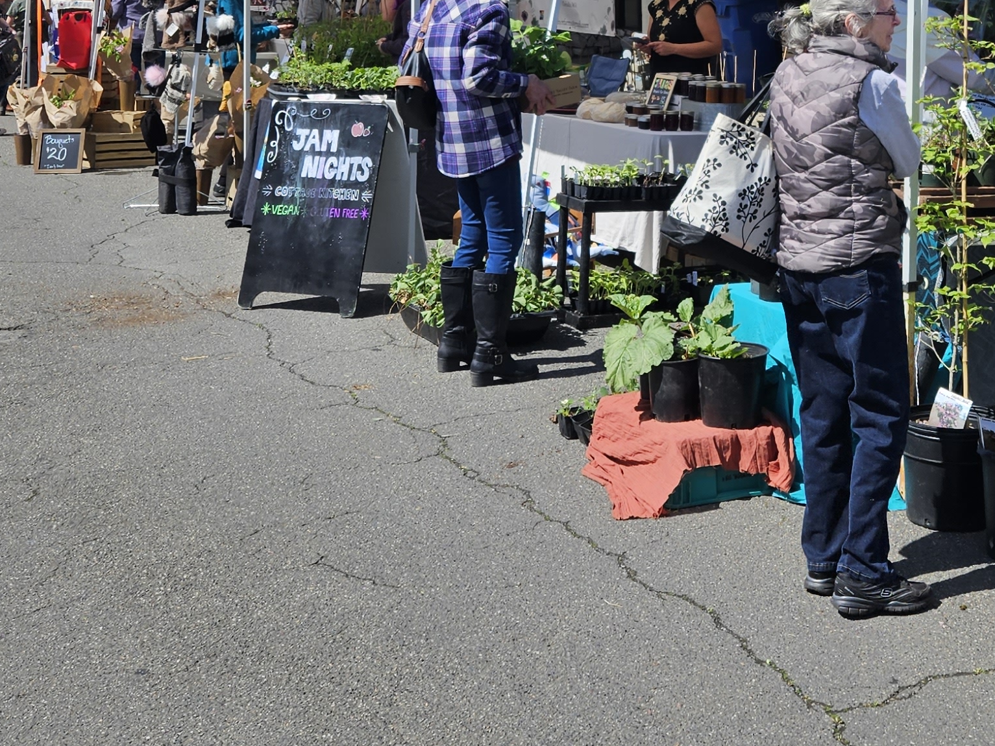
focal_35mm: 60
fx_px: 1725
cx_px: 848
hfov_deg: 31.1
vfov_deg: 23.1
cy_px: -55
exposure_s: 1/2252
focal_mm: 5.4
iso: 25
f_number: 1.8
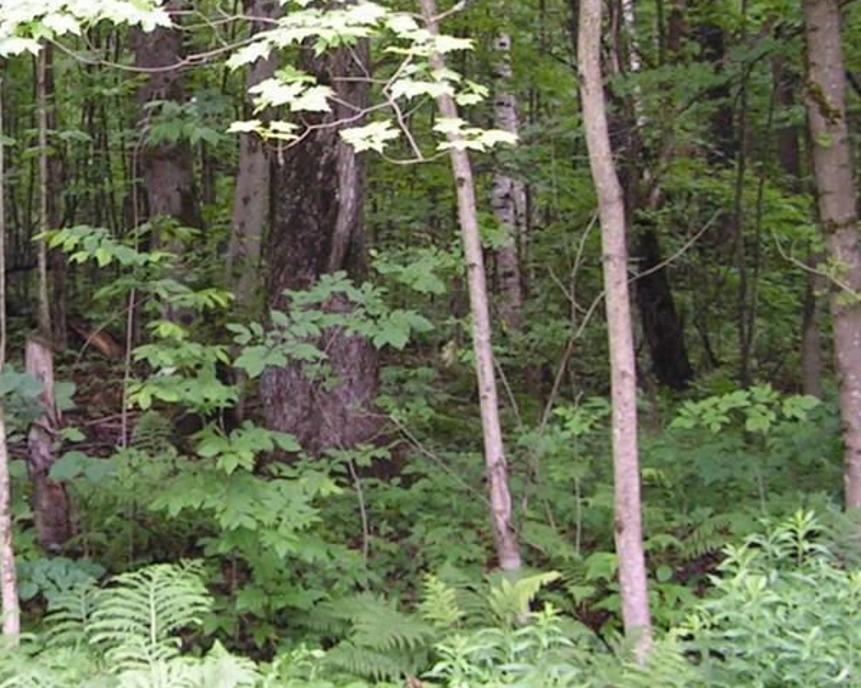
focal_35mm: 93
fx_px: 2369
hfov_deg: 20.3
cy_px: 132
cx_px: 144
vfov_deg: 16.4
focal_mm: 6.3
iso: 80
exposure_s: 1/40
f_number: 2.8
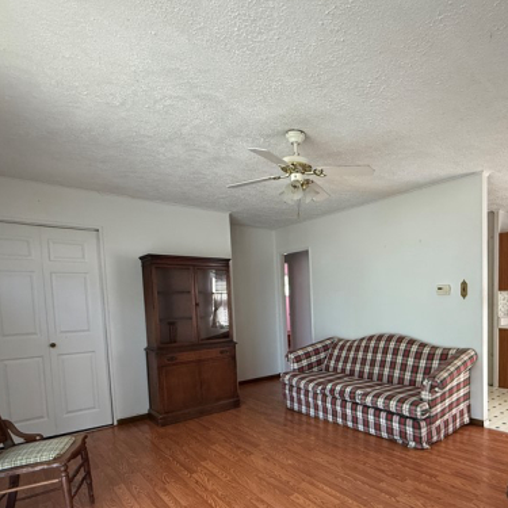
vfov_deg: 68.3
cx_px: 358
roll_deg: +1.8
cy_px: 325
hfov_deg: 66.7
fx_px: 365
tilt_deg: -3.7
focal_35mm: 22
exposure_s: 1/99
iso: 320
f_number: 2.2
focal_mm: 2.22
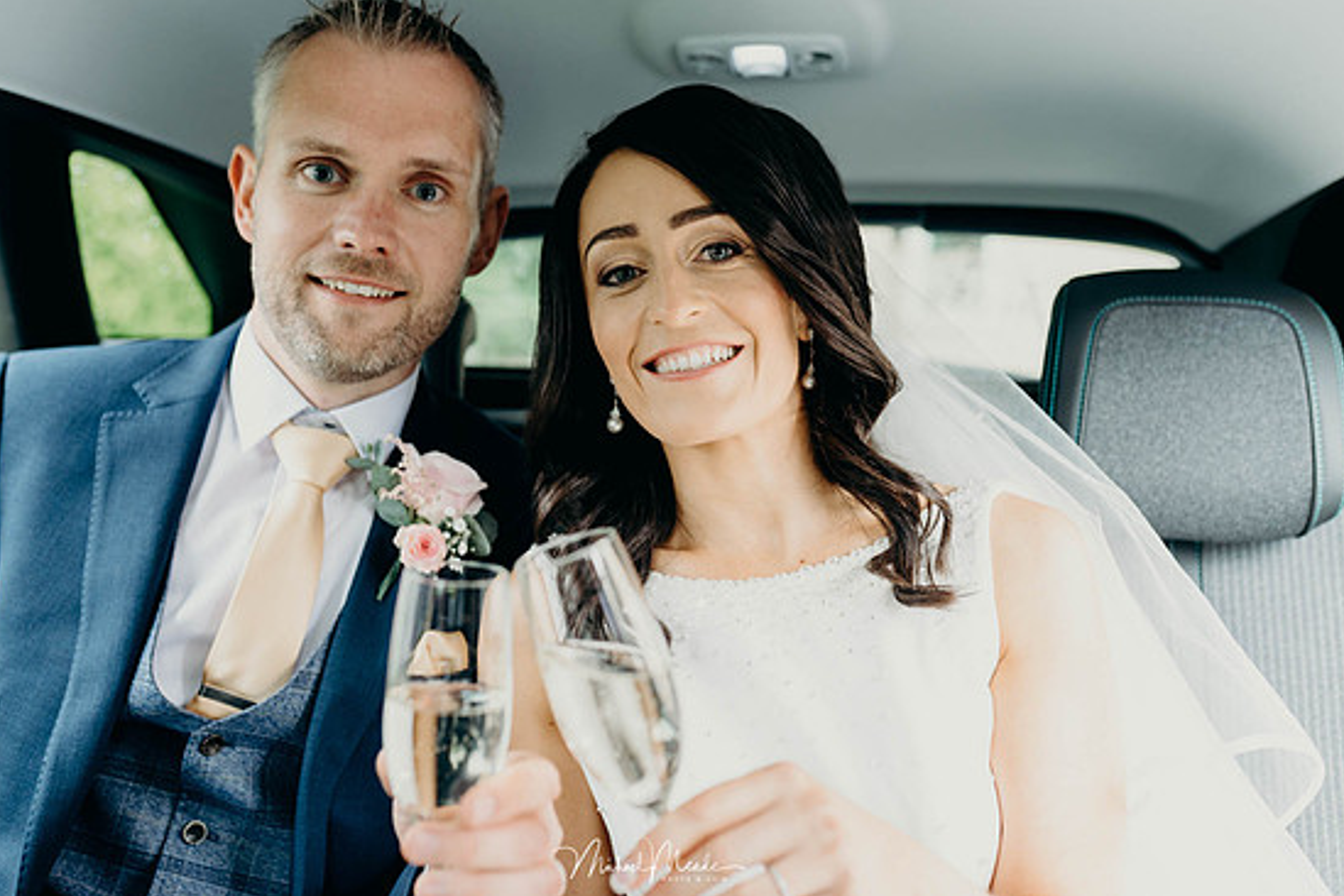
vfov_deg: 35.9
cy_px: 427
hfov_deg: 51.9
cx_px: 641
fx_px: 1381
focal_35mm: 37
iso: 640
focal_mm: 35
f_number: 2.5
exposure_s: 1/100
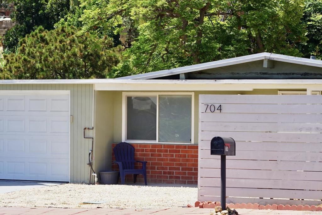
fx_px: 1141
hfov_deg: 16.1
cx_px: 161
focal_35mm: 128
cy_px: 108
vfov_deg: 10.8
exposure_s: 1/200
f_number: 6.3
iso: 100
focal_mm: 85
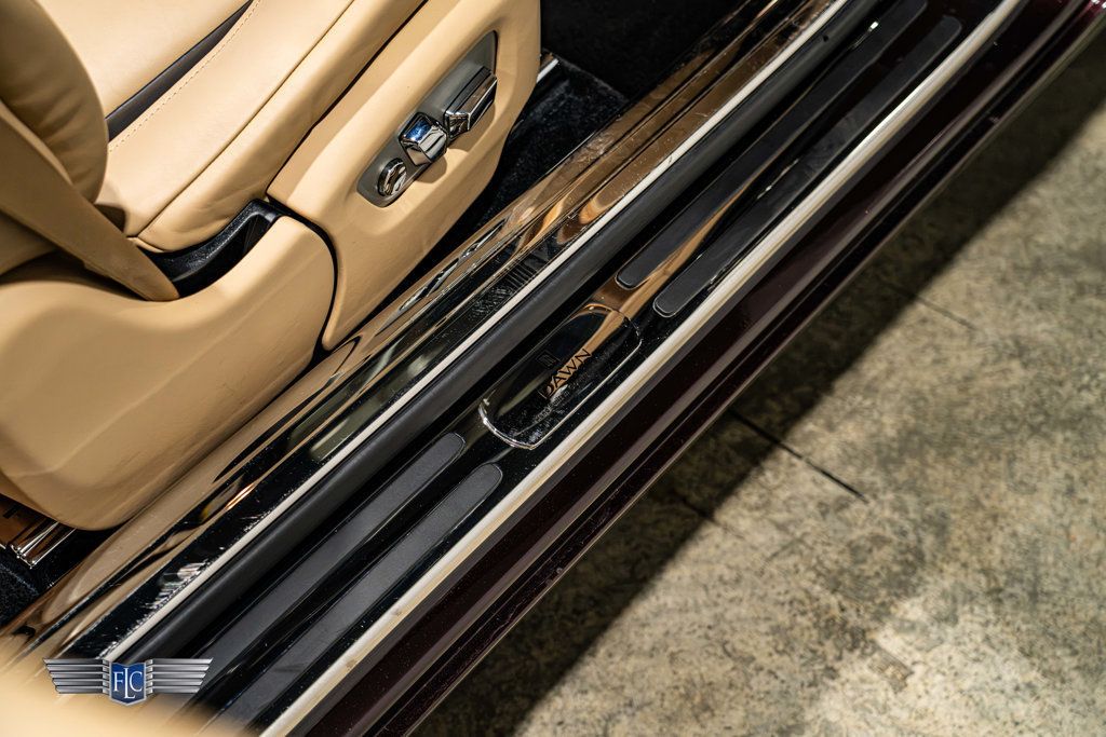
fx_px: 1690
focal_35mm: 55
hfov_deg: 36.2
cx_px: 553
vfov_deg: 24.6
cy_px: 368
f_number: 4
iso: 1250
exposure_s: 1/80
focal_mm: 55
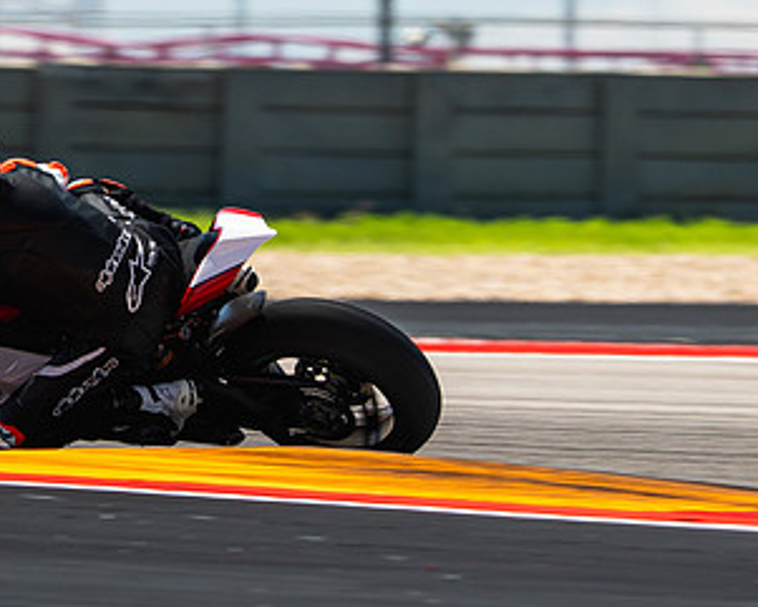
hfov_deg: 2.5
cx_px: 264
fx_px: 17033
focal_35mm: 759
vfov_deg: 2.0
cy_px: 293
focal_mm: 280
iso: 160
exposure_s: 1/400
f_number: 4.5
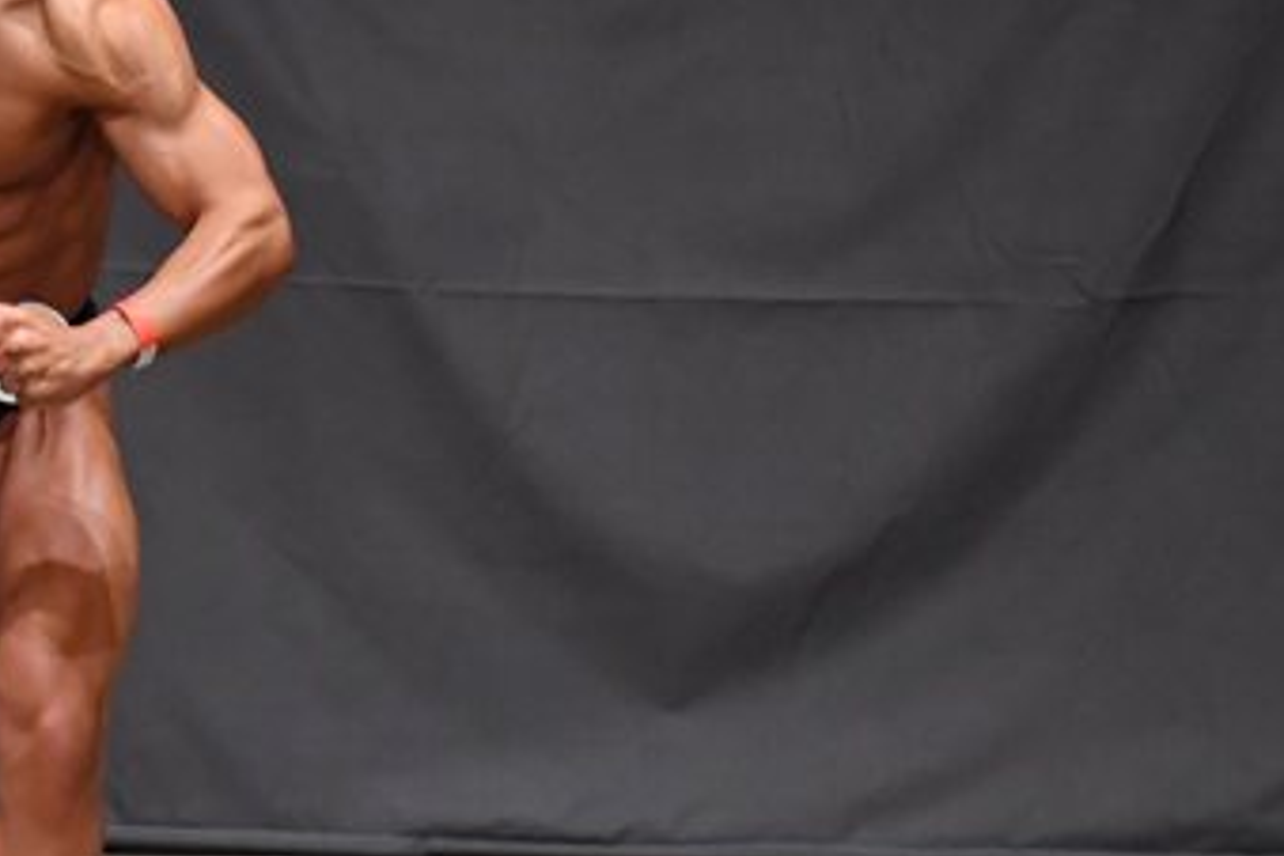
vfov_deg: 2.7
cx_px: -150
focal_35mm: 514
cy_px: 341
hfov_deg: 4.0
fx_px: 18331
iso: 6400
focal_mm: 150
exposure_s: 1/400
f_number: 5.6
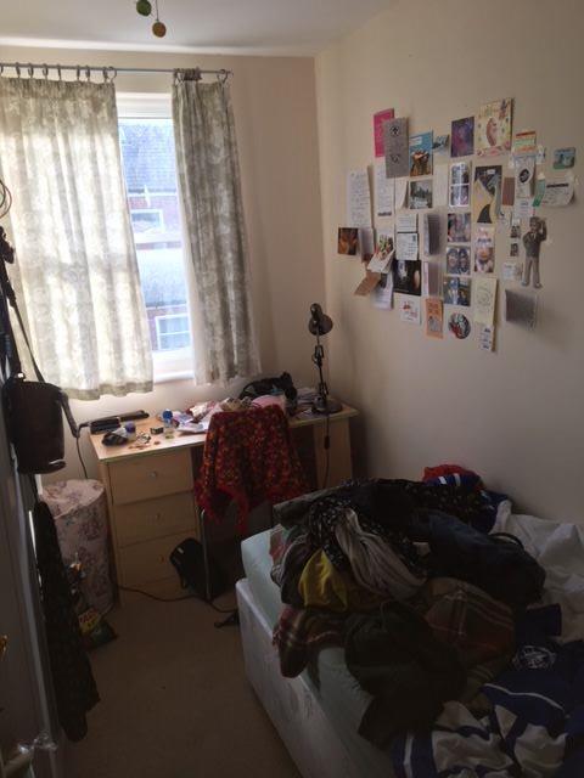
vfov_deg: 61.7
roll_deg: +3.0
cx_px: 292
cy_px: 389
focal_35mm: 29
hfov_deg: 48.2
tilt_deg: -12.5
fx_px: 652
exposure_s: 1/50
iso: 25
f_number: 2.2
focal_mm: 4.15
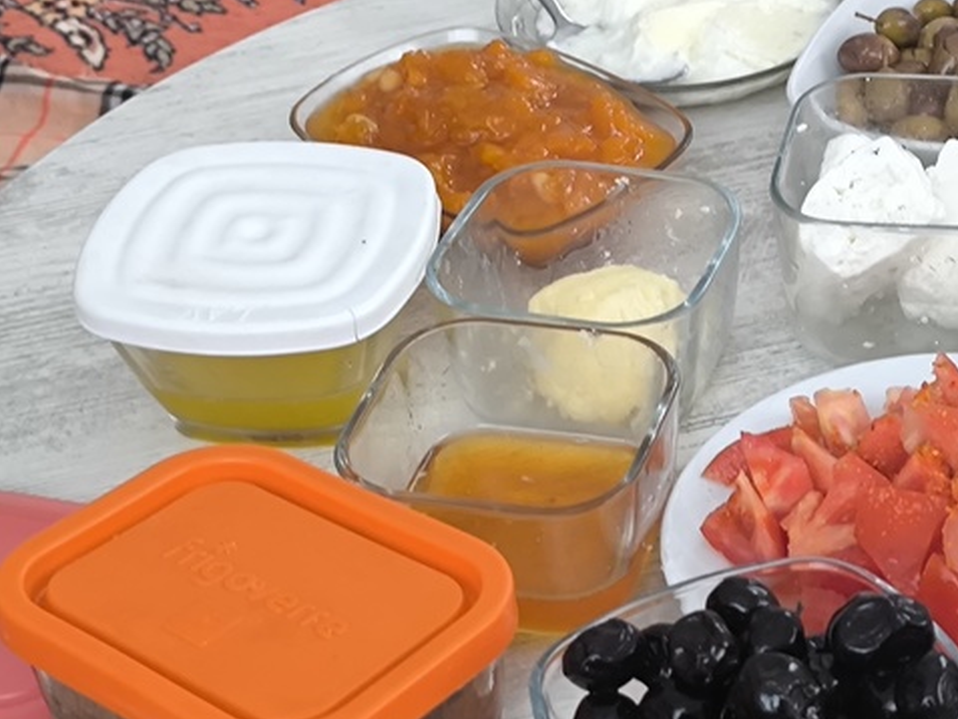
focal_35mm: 97
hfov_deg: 20.1
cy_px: 420
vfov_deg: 15.2
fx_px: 2685
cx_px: 691
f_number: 1.9
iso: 640
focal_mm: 6.92
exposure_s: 1/33.3
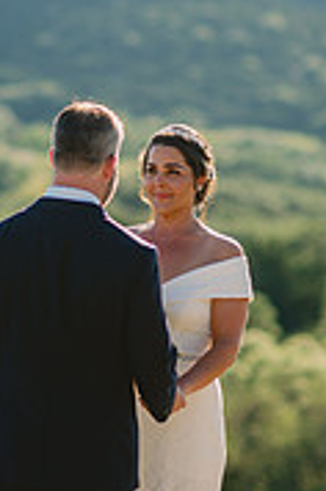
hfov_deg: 6.3
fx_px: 2932
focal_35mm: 215
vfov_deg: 9.6
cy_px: 221
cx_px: -10
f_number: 2
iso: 50
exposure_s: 1/1250
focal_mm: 85
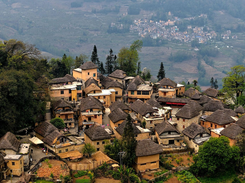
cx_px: 141
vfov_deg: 18.2
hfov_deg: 24.1
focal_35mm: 81
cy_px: 99
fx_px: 573
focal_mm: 19.35
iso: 100
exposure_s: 1/1250
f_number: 2.8
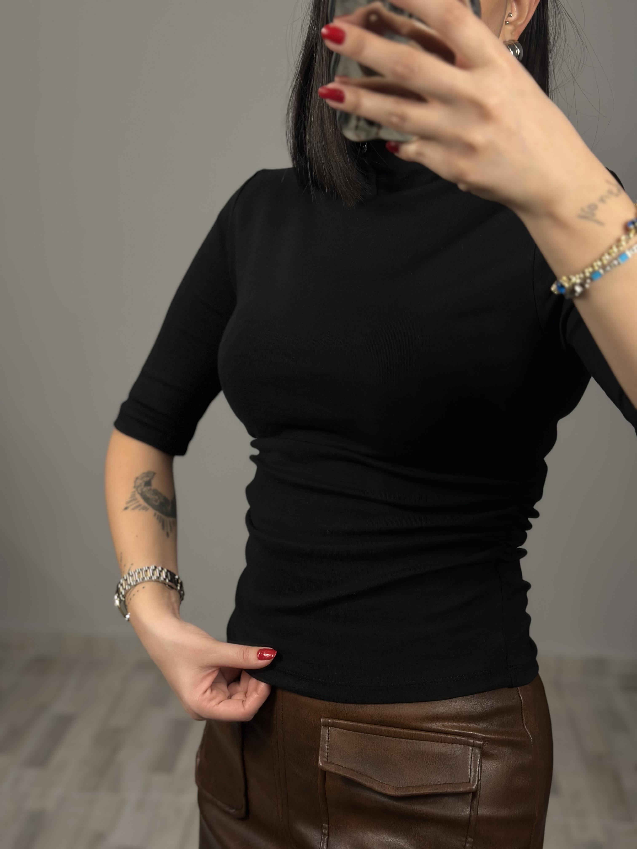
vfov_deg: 39.7
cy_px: 424
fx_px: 1178
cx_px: 318
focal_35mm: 48
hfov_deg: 30.3
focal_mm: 6.86
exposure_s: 1/100
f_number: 1.78
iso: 80
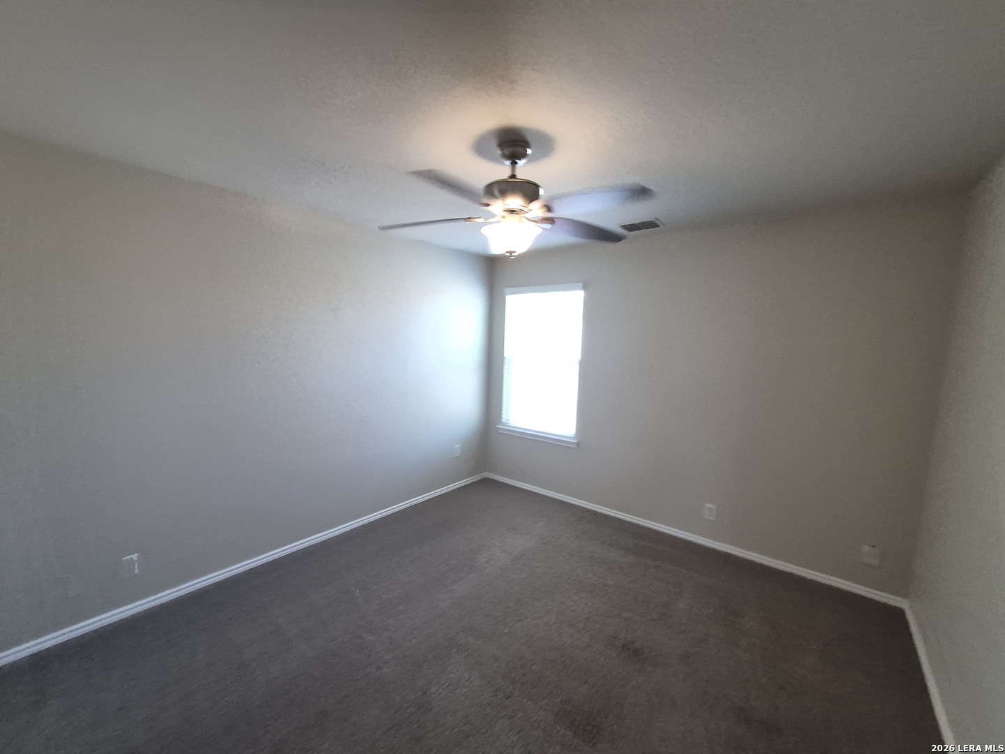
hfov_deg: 106.2
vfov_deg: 89.9
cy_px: 377
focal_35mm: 13
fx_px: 377
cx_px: 502
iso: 320
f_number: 2.2
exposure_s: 1/60
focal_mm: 1.74
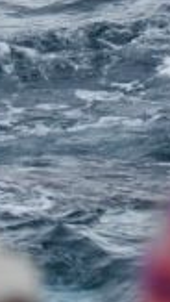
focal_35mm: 489
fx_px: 3909
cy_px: -21
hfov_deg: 2.4
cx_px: 625
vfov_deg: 4.4
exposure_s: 1/8000
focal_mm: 95
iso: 2200
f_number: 5
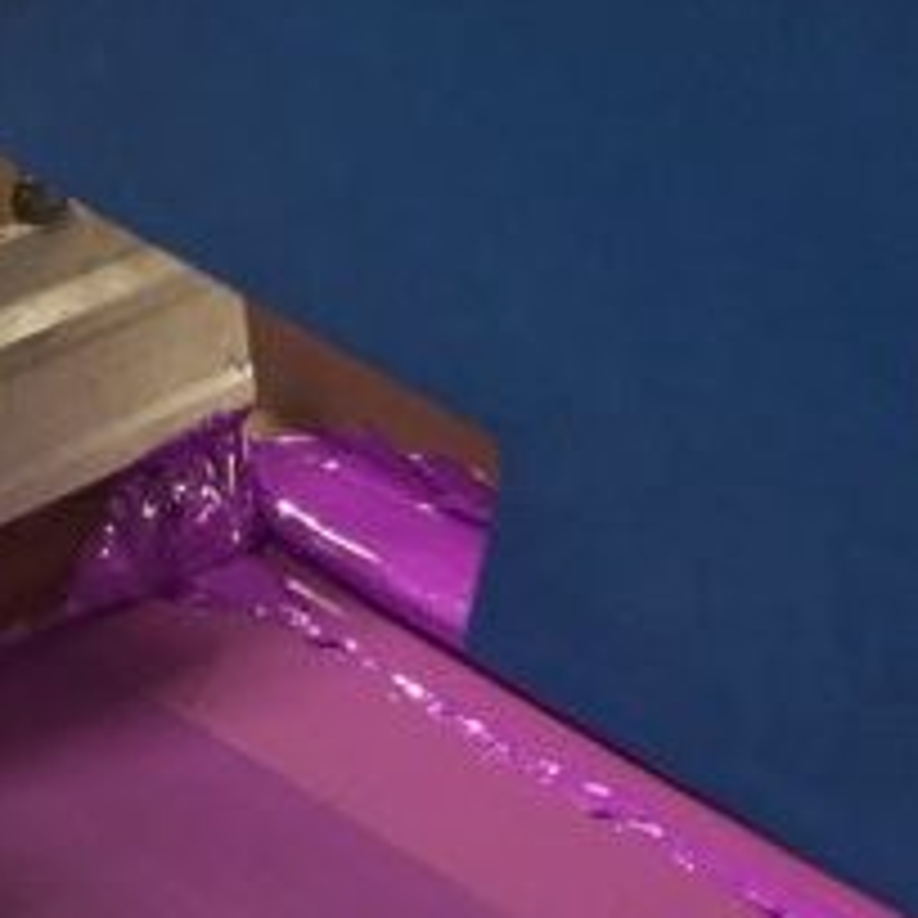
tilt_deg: -45.9
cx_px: -286
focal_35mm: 113
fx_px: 3390
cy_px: 1359
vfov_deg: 14.4
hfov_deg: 14.7
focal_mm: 4.15
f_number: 2.2
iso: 250
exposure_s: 1/33
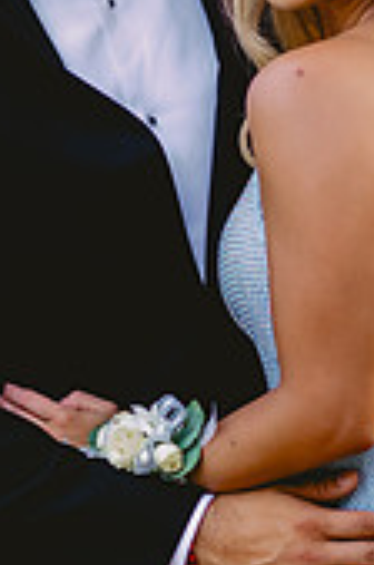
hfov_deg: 6.0
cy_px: 284
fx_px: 3552
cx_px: 244
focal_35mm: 227
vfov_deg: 9.1
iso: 1250
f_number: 2
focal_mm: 85
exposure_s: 1/250
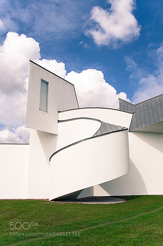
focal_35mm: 30
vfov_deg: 62.0
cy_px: 123
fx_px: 204
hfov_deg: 43.5
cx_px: 82
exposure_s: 1/400
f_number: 10
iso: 100
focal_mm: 20
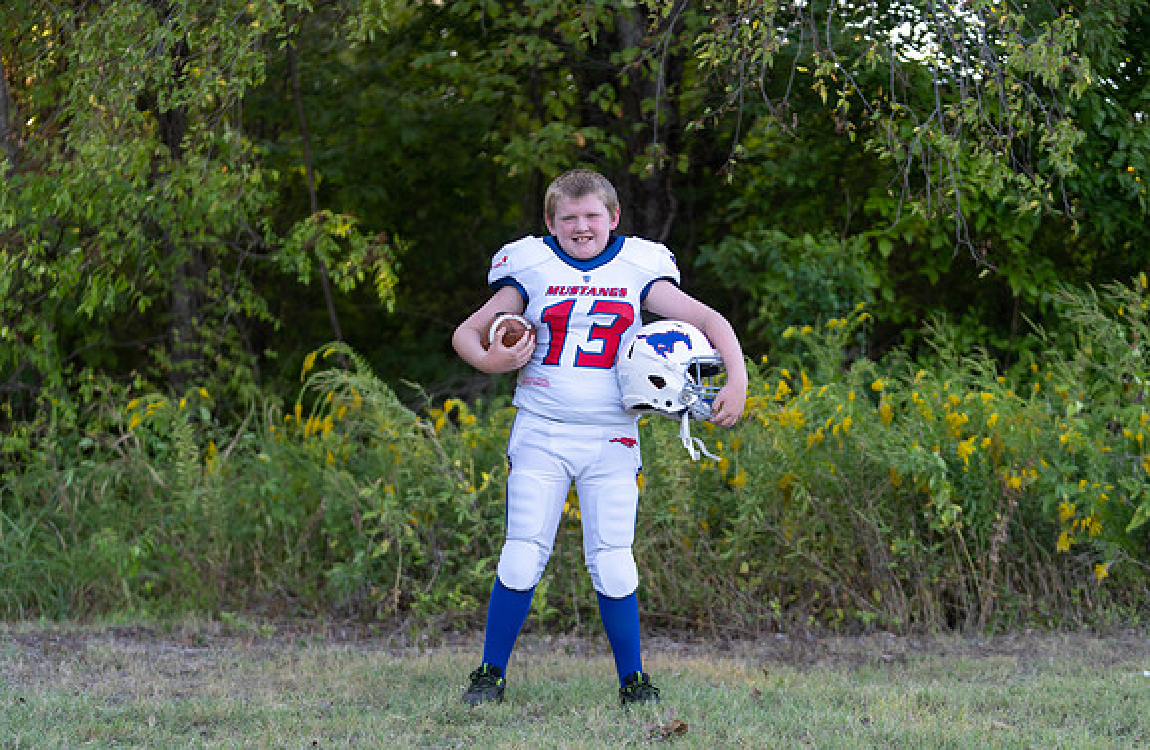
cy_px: 401
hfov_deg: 27.0
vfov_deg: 17.8
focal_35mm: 75
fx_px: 2395
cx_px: 582
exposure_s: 1/320
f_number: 2.8
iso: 200
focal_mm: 70
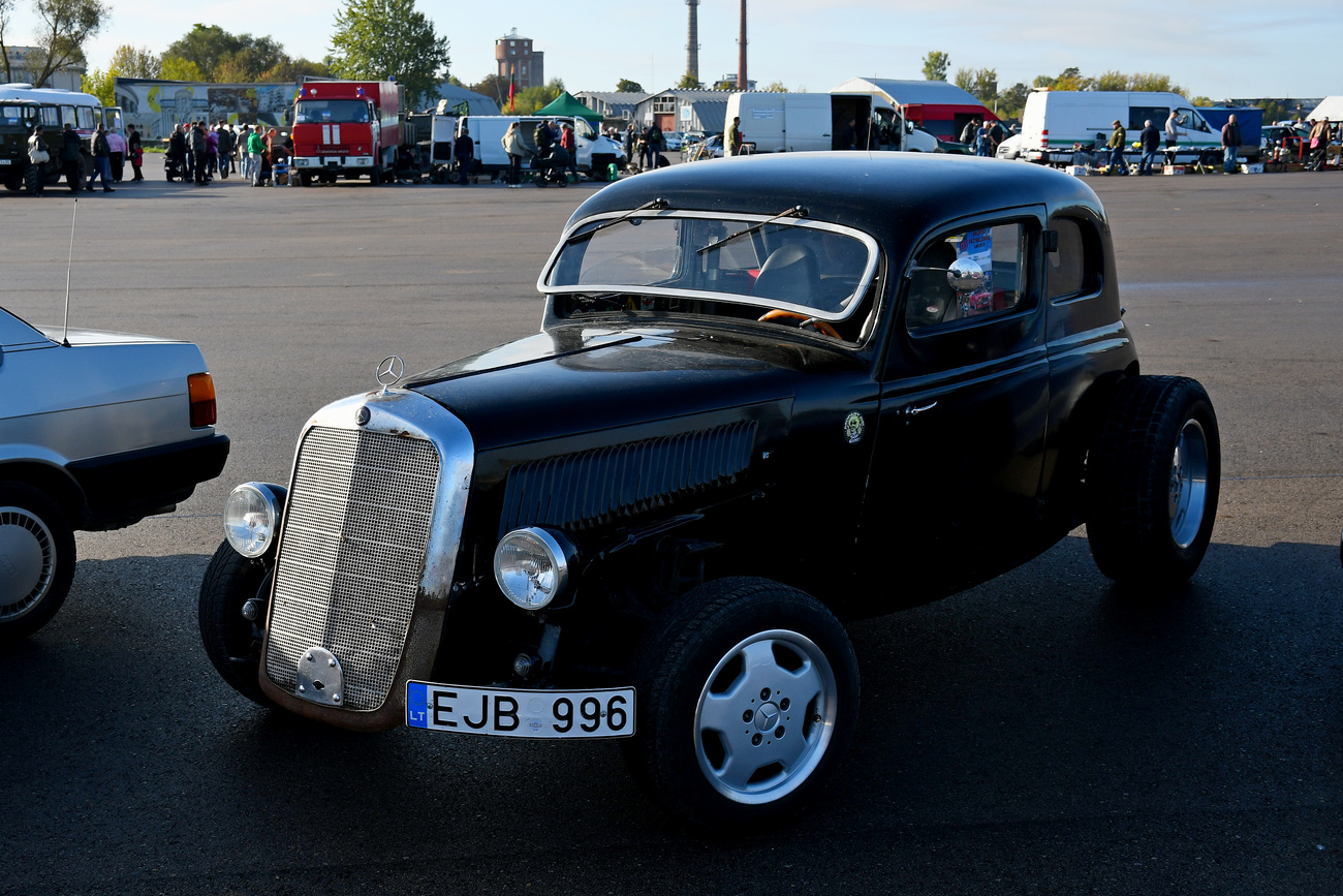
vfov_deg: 33.4
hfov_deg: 48.5
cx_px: 672
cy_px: 448
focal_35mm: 40
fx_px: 1492
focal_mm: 27
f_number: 6.3
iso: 200
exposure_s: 1/800
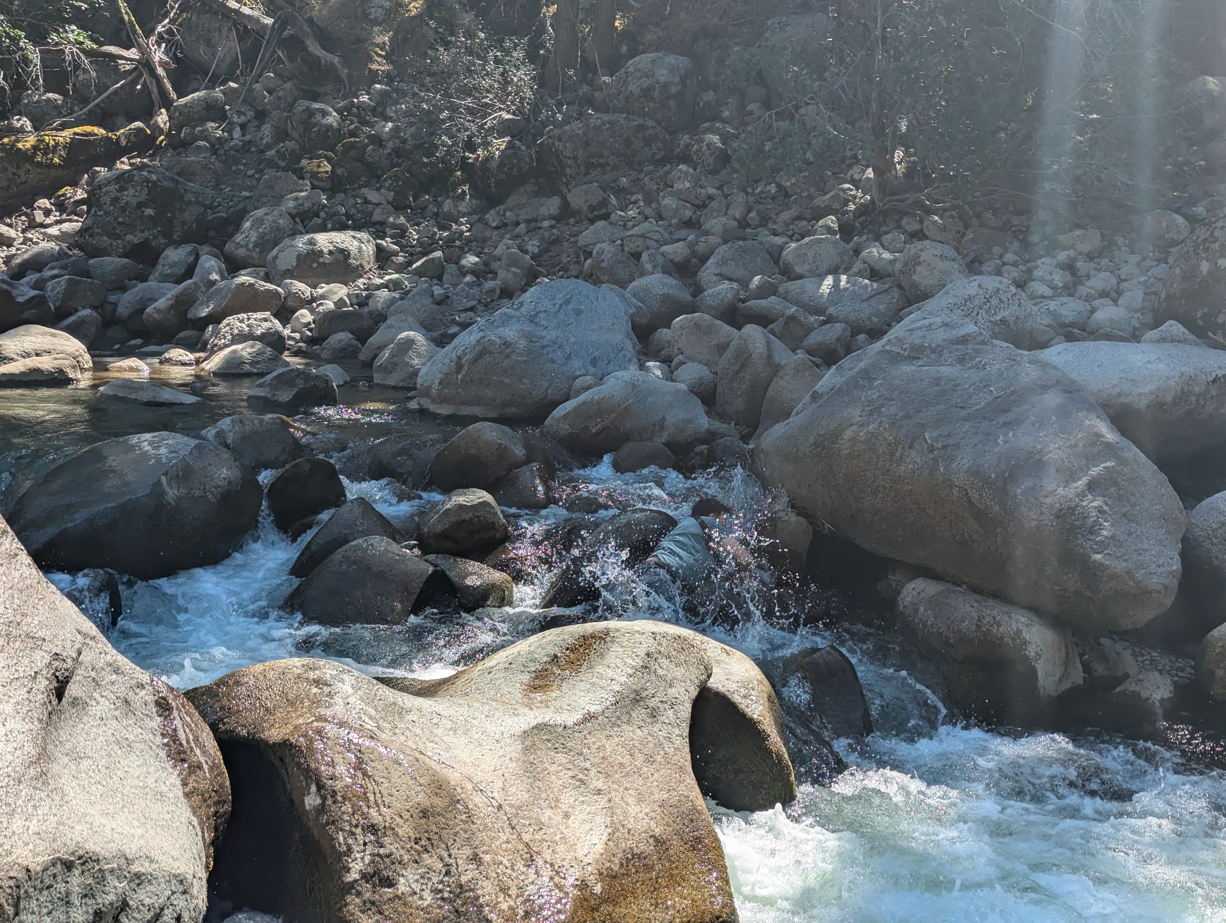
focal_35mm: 48
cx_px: 613
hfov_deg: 39.6
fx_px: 1702
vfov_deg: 30.3
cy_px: 462
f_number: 1.85
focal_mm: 6.81
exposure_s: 1/1309
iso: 42
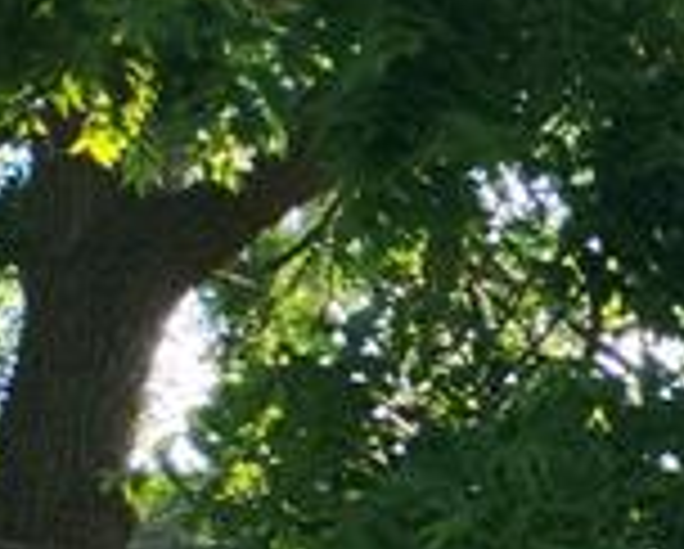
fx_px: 3061
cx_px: 1998
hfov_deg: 9.9
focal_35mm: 151
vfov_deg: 8.6
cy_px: 1602
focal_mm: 5.4
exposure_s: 1/261
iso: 20
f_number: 1.8
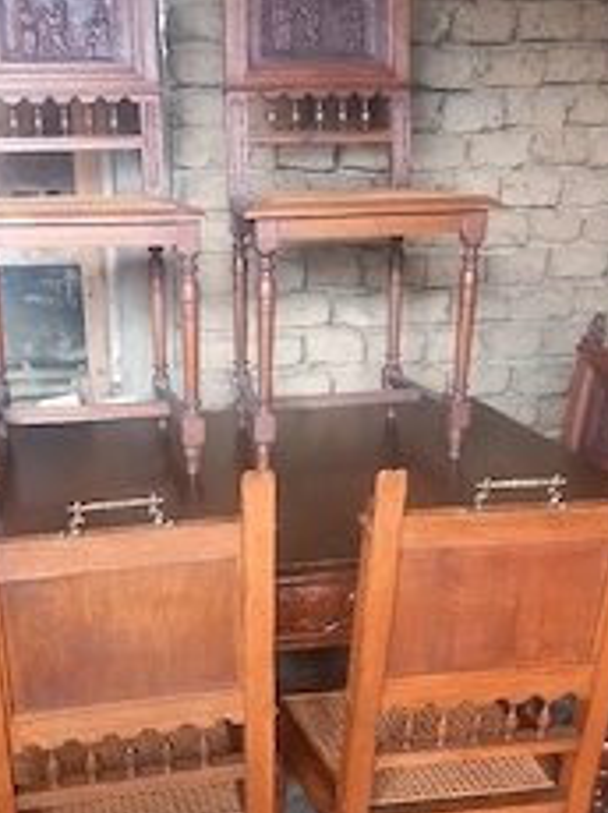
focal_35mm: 47
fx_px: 1103
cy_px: 530
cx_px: 226
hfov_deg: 30.7
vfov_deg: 40.1
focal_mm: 4
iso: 250
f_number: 1.8
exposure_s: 1/33.3
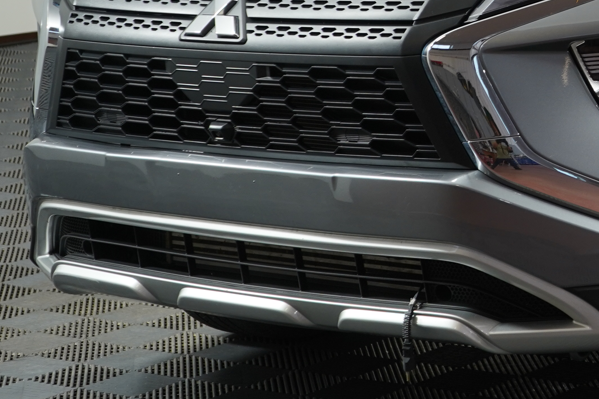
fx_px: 2396
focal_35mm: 144
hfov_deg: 13.8
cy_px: -69
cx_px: 736
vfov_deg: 9.4
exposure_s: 1/160
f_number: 4.5
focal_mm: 51
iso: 640
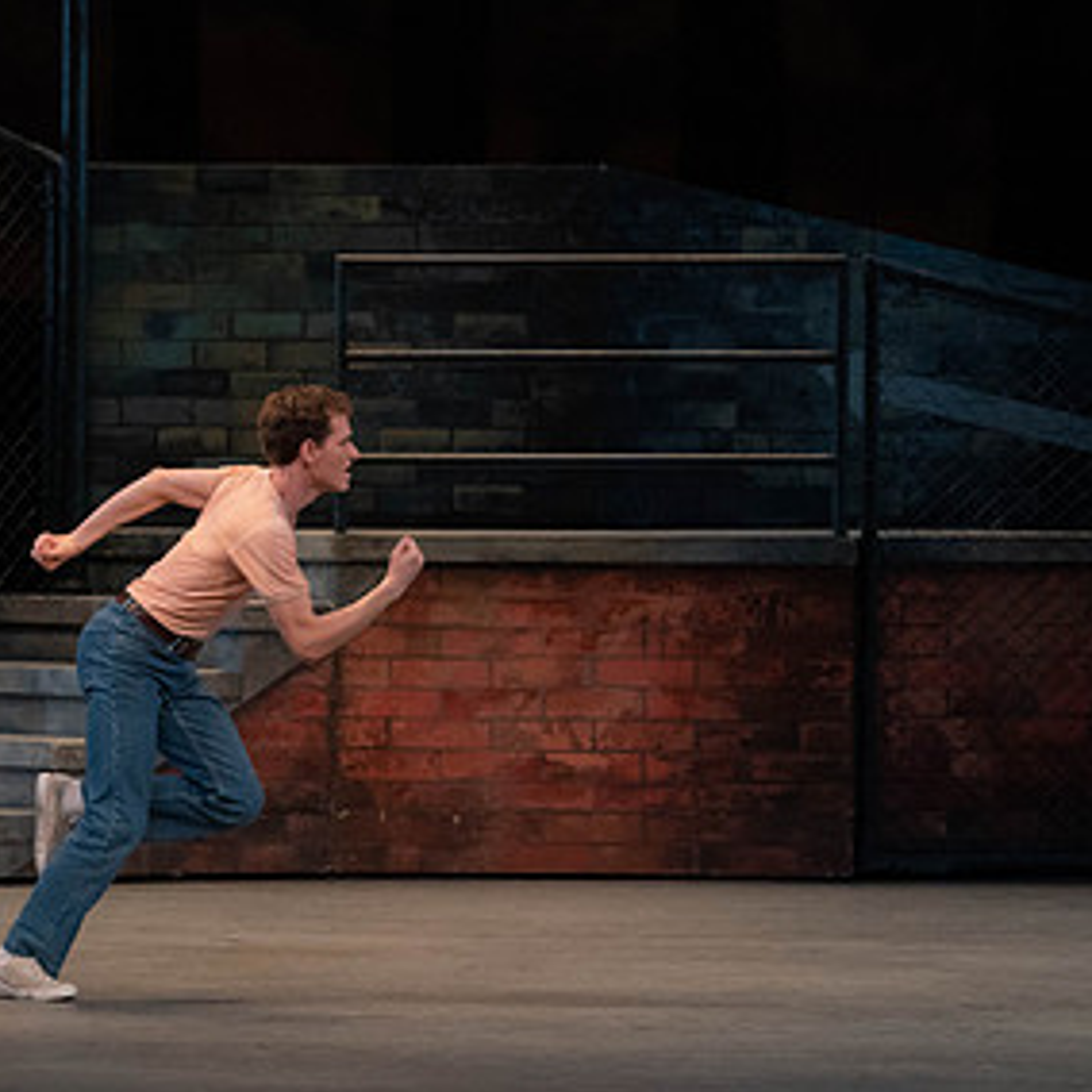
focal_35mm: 290
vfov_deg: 6.0
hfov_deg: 6.0
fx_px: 10350
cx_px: 308
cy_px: 433
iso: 3200
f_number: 4.5
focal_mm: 167
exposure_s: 1/400
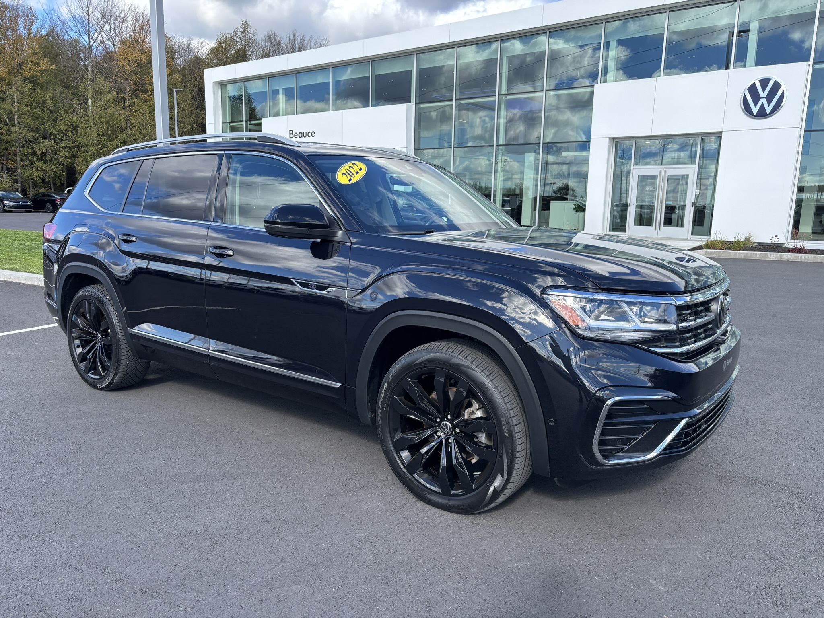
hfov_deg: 67.3
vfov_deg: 53.1
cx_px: 412
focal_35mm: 26
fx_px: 619
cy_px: 309
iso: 50
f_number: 1.6
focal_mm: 5.96
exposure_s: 1/978
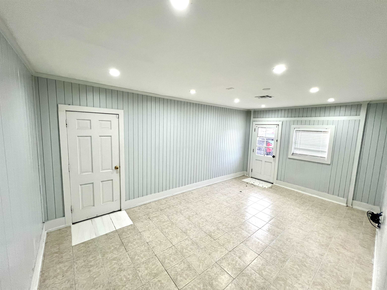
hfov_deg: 106.2
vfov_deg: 89.9
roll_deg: -1.9
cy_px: 145
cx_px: 194
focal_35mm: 13
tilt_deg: -7.1
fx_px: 145
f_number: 1.8
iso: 125
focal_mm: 1.57
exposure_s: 1/120
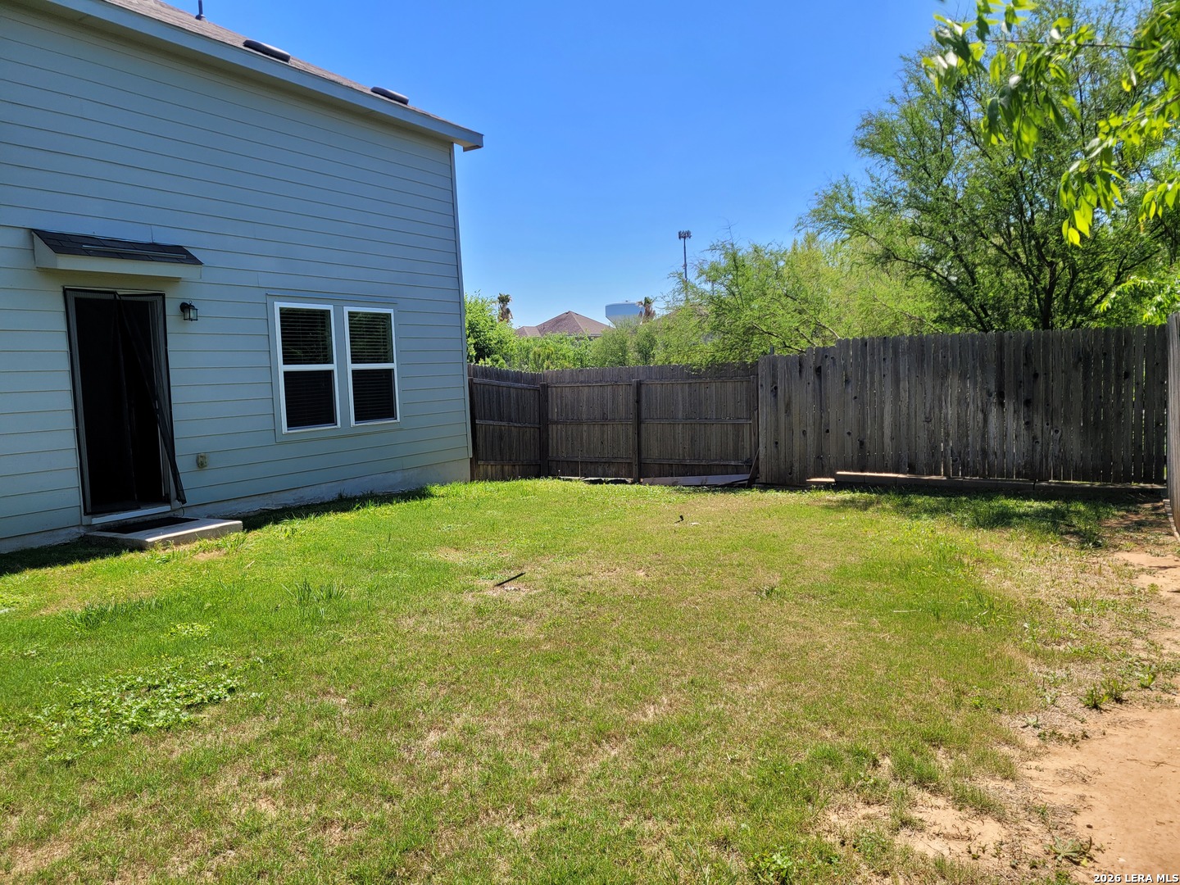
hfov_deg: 67.3
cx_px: 590
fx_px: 886
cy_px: 442
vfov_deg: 53.1
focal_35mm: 26
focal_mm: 5.4
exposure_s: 1/1746
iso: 40
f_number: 1.8
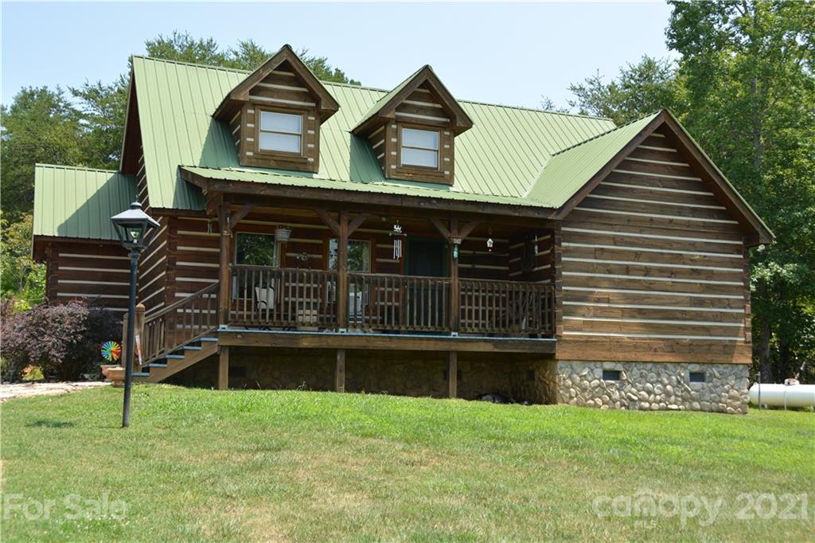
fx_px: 917
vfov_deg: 33.0
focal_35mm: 40
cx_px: 408
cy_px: 272
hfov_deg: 47.9
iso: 100
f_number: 7.1
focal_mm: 27
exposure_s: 1/200
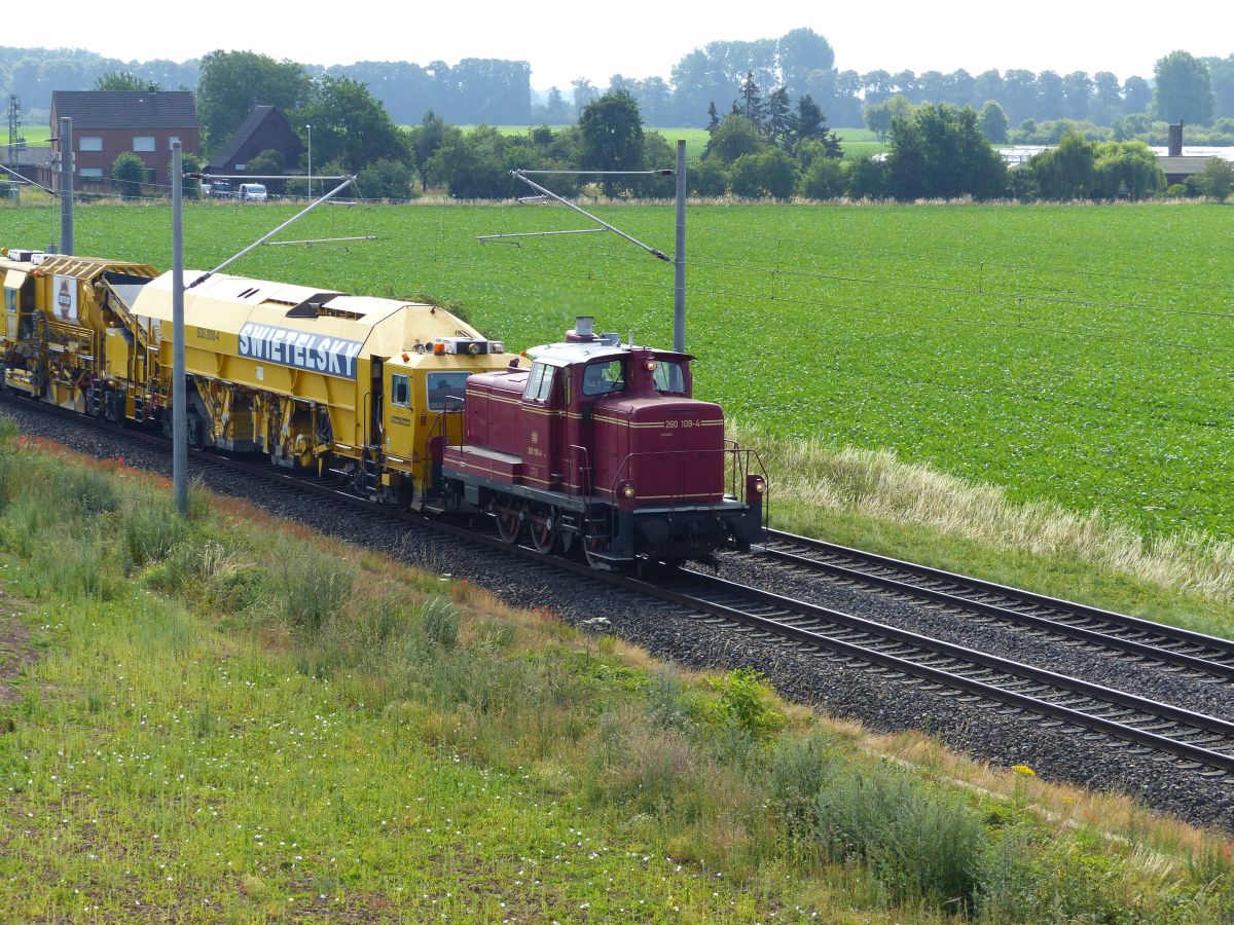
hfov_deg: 18.9
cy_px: 462
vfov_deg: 14.2
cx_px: 617
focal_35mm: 104
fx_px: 3707
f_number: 3.2
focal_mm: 18.7
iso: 100
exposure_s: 1/640
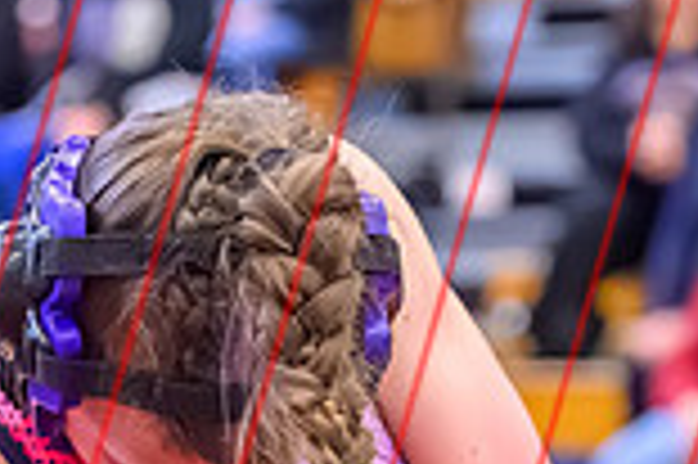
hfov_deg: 6.9
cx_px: 159
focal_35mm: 299
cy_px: 712
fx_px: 5791
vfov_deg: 4.6
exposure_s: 1/640
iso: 10000
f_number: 2.8
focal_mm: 70
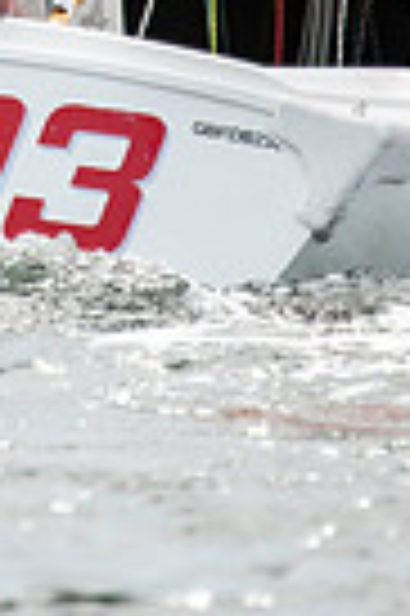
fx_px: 38190
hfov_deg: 0.6
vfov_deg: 0.9
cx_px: -274
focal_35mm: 2230
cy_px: -382
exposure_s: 1/4000
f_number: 4
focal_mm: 300
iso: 250
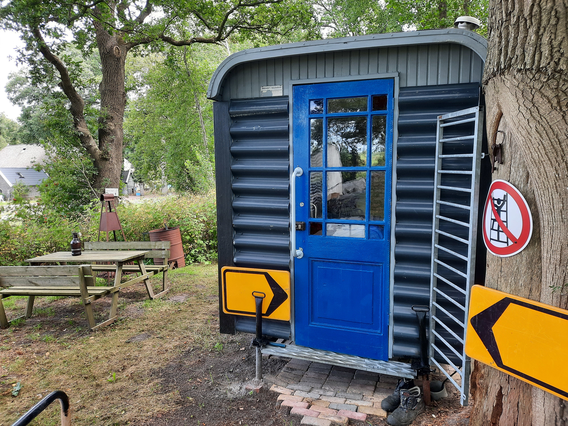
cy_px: 213
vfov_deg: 54.9
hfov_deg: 69.4
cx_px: 284
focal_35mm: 25
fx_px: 410
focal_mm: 4.6
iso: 50
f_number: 2
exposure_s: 1/60
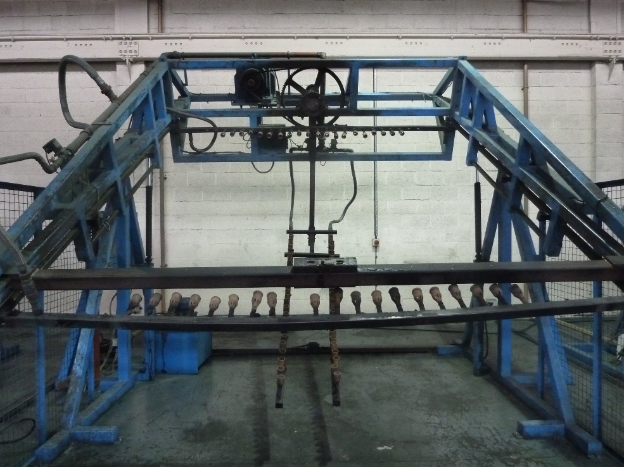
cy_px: 237
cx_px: 310
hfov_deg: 67.3
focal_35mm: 26
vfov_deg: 53.0
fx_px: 469
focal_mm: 4.1
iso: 800
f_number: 3.3
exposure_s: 1/15
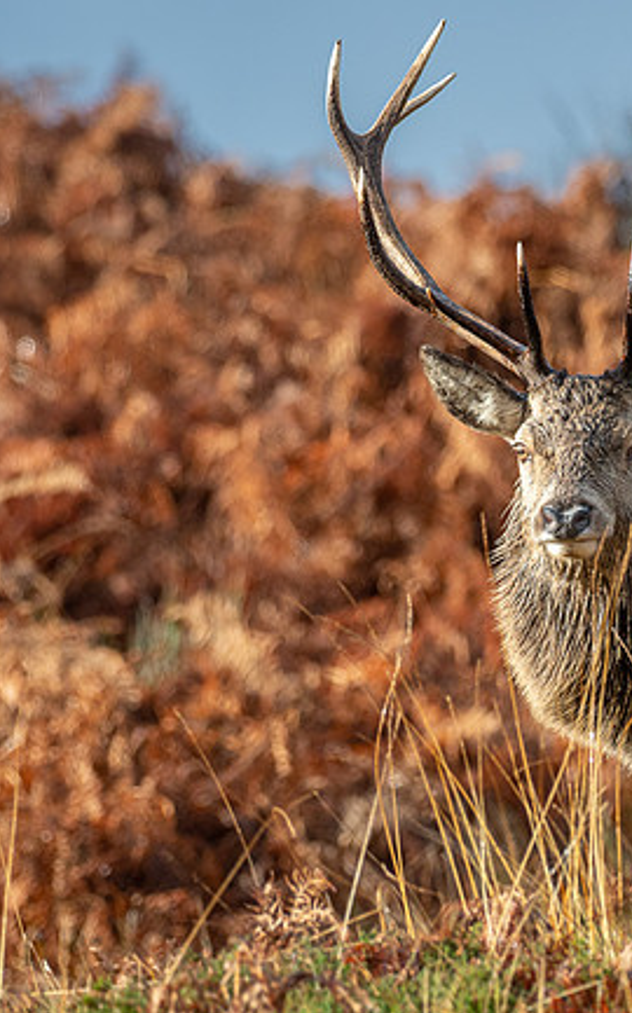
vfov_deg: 2.5
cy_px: 506
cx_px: 576
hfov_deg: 1.5
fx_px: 23574
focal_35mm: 854
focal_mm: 300
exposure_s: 1/640
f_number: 4
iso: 320
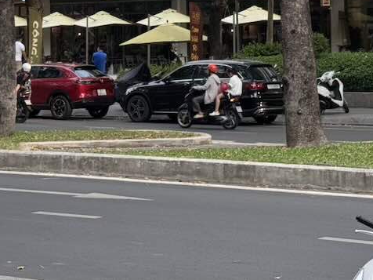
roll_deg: +1.8
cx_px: 176
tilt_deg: +4.7
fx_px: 1304
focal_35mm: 121
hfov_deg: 16.3
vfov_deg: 11.9
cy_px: -72
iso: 64
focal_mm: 6.76
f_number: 1.78
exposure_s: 1/334
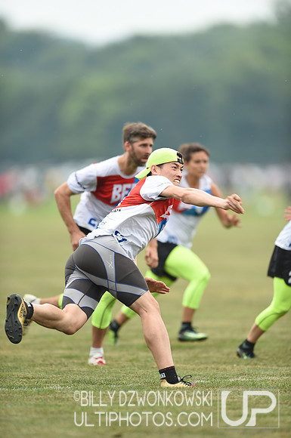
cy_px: 219
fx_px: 4864
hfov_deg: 3.4
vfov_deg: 5.2
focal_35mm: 400
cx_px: 146
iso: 400
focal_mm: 400
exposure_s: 1/1250
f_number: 2.8
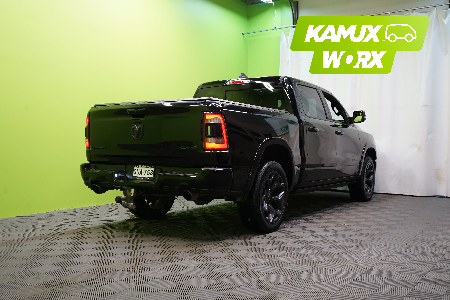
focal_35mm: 37
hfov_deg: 51.9
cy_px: 150
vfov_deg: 35.9
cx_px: 225
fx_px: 462
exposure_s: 1/50
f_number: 5.6
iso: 800
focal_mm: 37
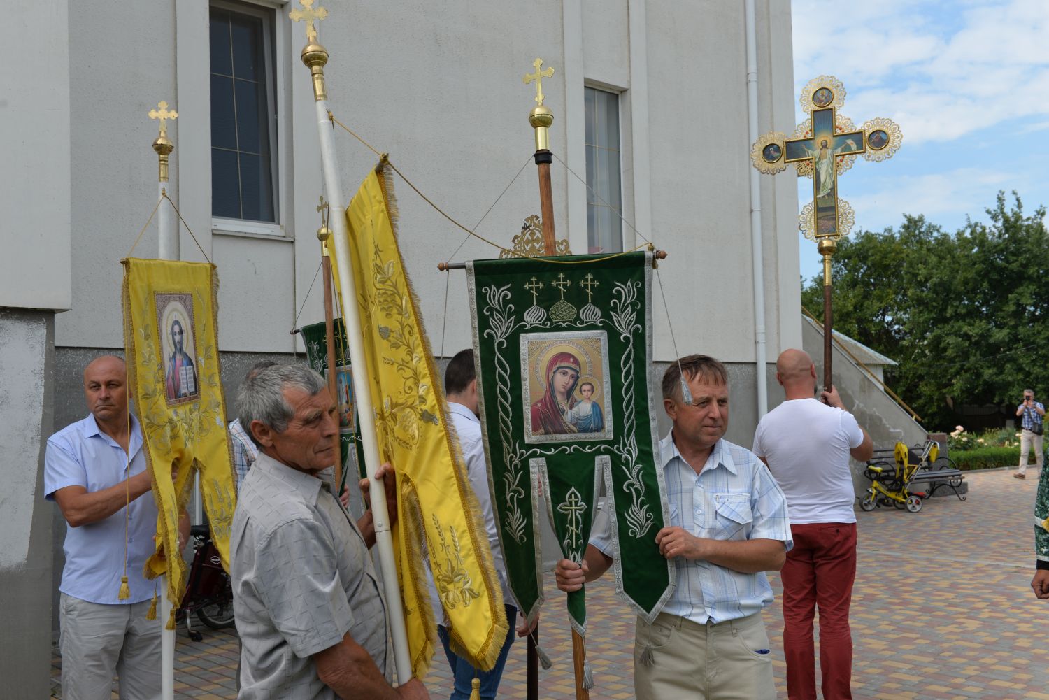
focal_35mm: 38
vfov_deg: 35.1
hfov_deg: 50.7
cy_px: 350
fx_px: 1108
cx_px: 524
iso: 125
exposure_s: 1/250
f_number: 8
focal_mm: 38
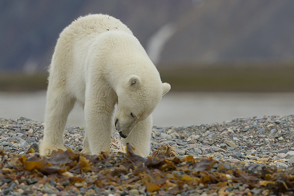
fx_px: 4081
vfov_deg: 2.7
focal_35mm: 500
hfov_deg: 4.1
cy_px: 98
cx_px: 147
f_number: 7.1
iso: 1250
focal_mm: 500
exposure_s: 1/2000
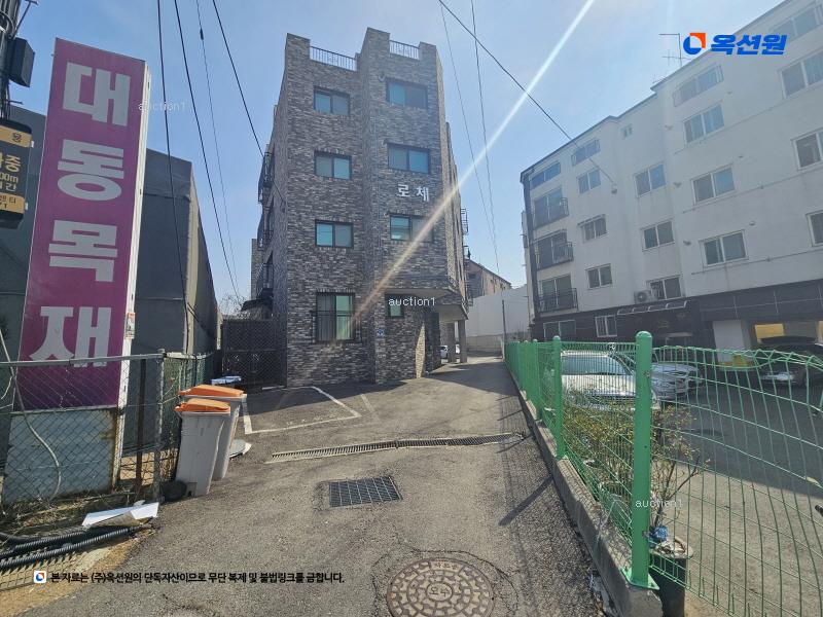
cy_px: 308
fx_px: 309
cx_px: 412
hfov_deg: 106.2
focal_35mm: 13
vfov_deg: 89.9
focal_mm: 2.2
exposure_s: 1/3291
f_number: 2.2
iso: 50
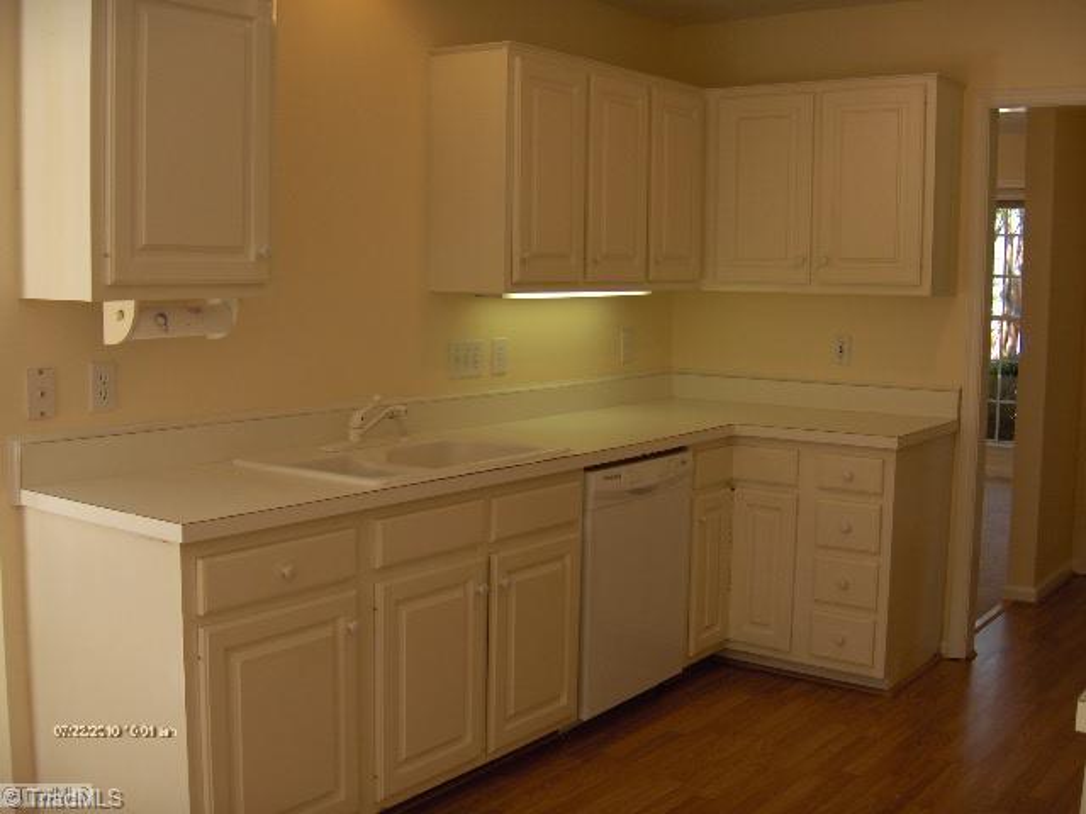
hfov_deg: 47.9
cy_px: 407
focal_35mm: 39
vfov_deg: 36.8
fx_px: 1224
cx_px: 543
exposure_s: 1/124
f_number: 2.8
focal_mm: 8
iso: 128
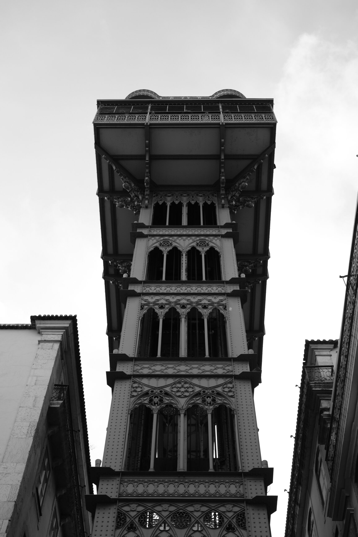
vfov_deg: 43.6
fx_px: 671
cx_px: 179
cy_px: 268
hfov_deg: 29.9
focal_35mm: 45
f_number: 5.6
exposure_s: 1/125
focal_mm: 30
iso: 160
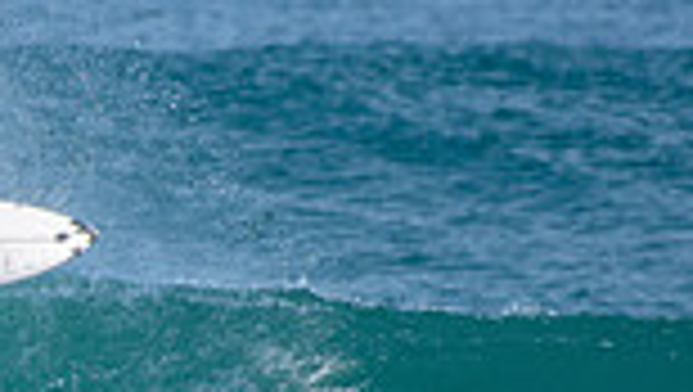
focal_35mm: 1974
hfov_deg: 1.1
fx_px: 36311
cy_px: 403
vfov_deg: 0.6
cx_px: -140
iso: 250
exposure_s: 1/2500
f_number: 5.6
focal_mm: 500
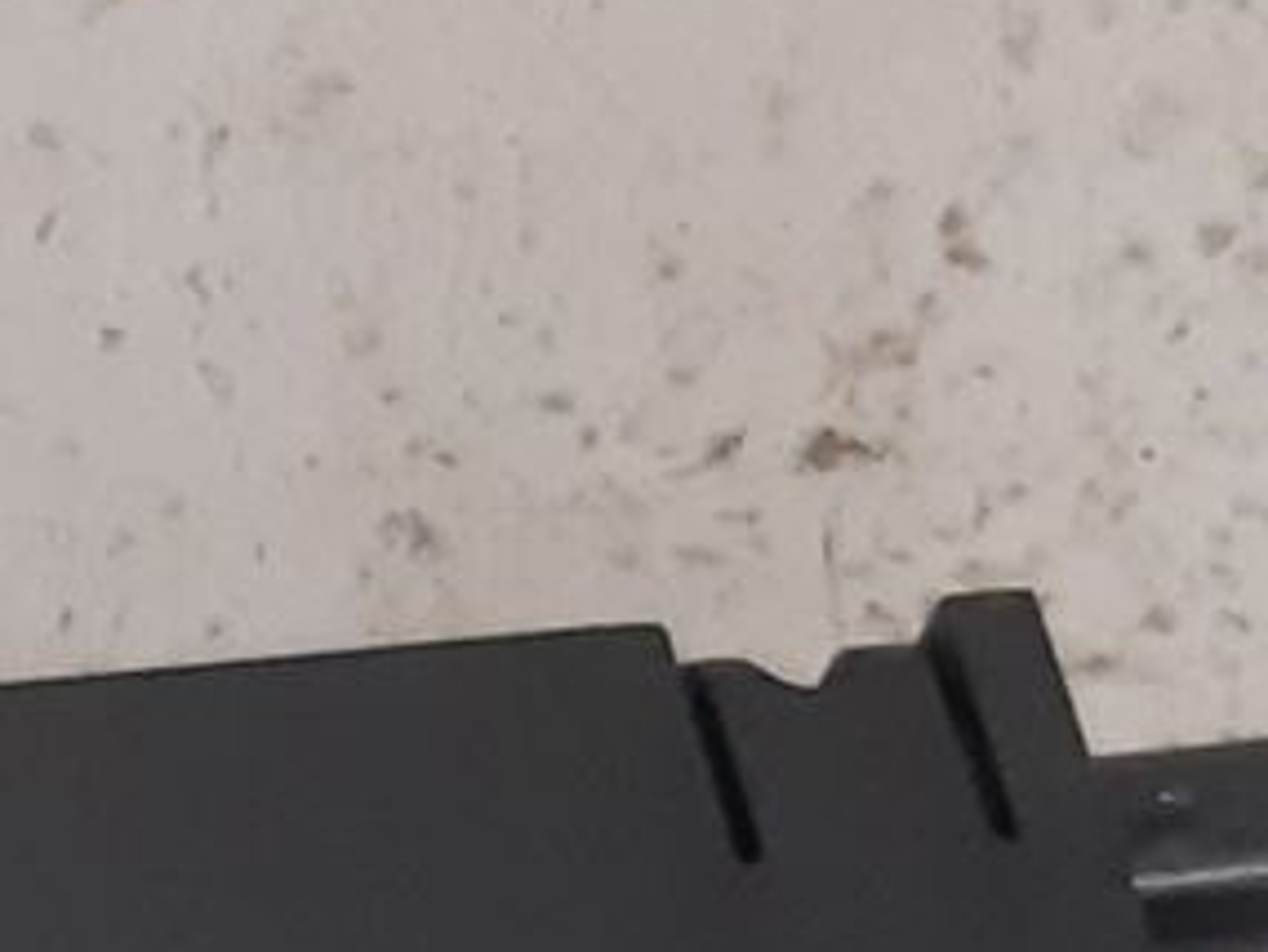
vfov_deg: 7.6
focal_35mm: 187
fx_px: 6853
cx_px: -1210
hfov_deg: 9.9
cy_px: 1860
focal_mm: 3.93
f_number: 1.7
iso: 200
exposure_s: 1/50
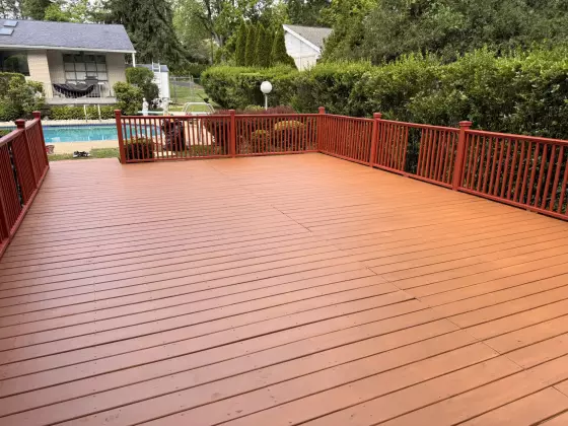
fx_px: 394
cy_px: 213
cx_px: 284
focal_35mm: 24
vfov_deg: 56.8
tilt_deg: -18.0
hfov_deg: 71.6
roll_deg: +0.0
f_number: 1.78
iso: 80
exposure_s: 1/995
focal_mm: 6.76
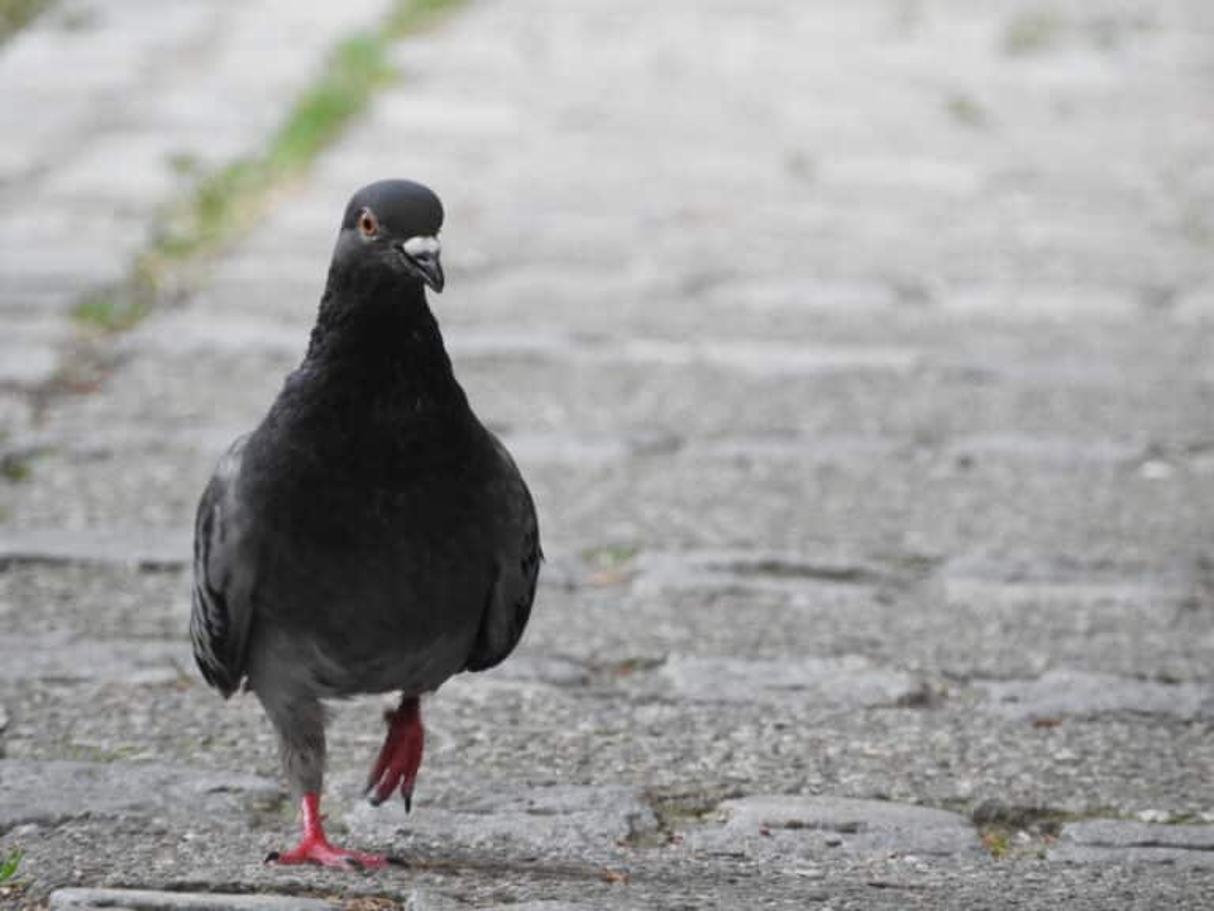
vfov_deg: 1.9
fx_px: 28056
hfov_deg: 2.5
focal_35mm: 800
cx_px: 607
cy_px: 456
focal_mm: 143.3
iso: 400
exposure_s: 1/125
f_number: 5.6
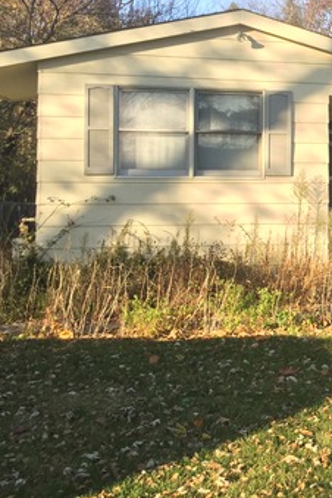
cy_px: 167
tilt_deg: +1.8
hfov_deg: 21.5
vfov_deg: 34.7
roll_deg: -0.4
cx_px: 430
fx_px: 788
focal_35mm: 57
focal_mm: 4.15
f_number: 2.2
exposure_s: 1/391
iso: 32
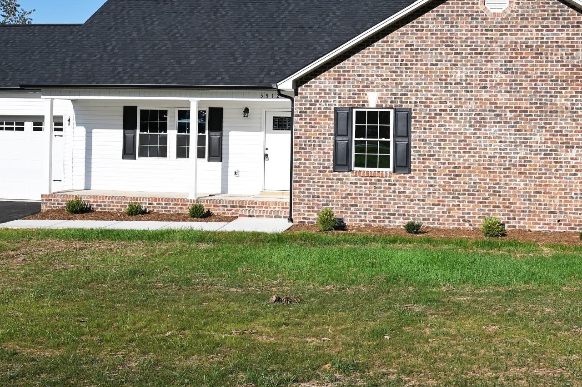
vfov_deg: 27.8
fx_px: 776
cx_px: 311
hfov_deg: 41.1
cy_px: 113
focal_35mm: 48
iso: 100
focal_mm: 30
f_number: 8
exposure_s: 1/500
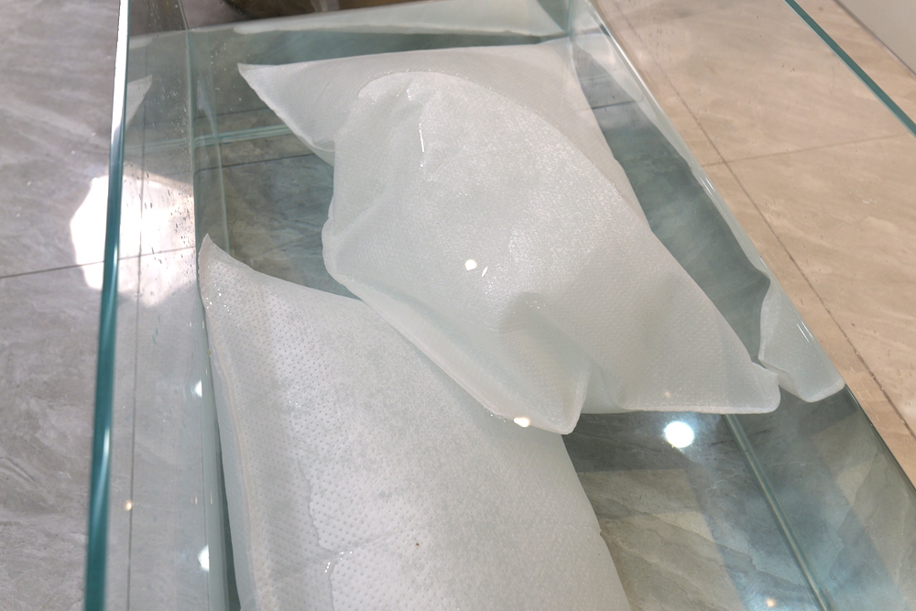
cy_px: 306
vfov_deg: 40.0
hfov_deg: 57.2
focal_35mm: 33
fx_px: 840
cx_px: 458
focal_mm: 33
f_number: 6.3
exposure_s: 1/125
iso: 1000
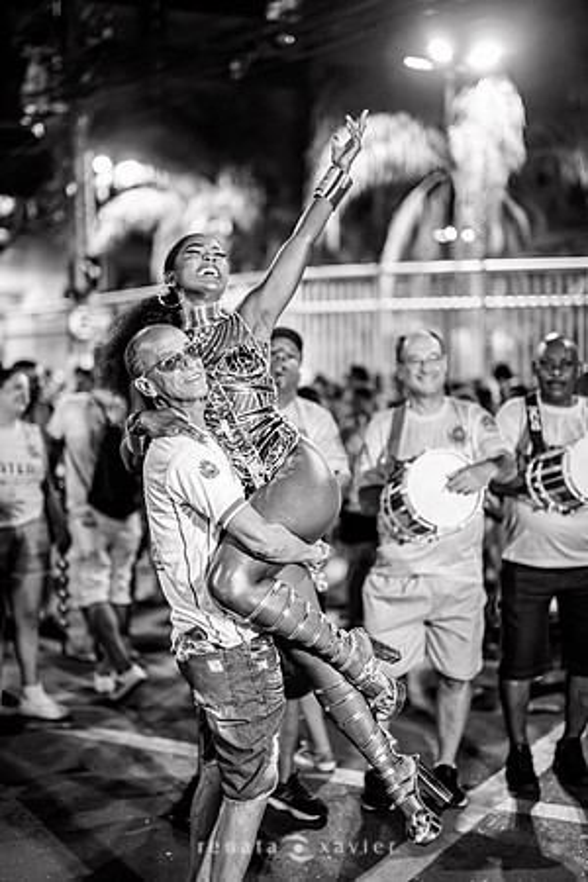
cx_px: 294
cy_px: 441
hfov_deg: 27.0
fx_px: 1225
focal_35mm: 50
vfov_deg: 39.6
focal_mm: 50
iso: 2500
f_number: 1.2
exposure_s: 1/320
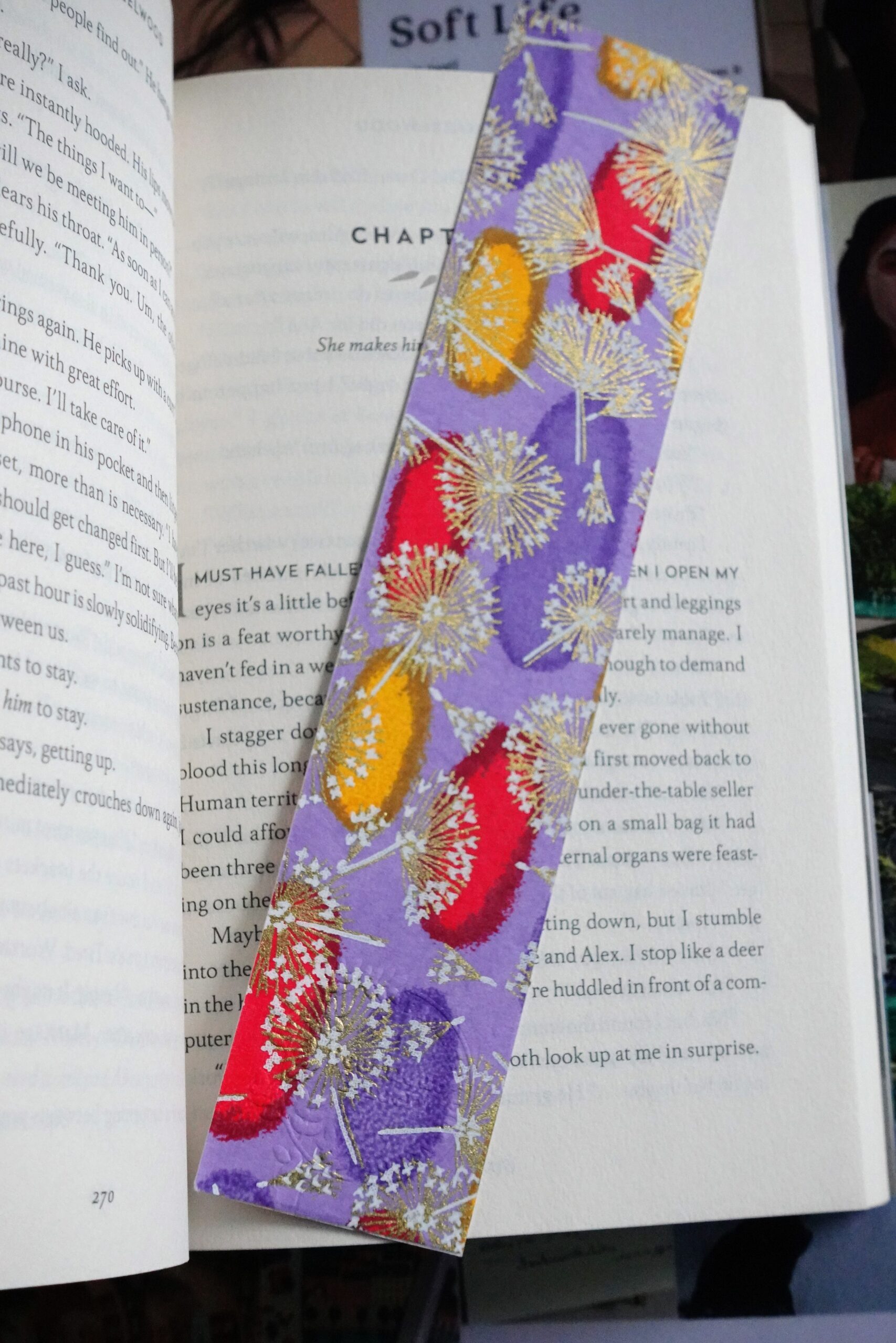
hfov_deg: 23.0
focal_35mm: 59
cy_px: 672
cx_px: 448
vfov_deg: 33.9
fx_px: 2202
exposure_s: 1/800
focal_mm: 22.01
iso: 3200
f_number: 5.6
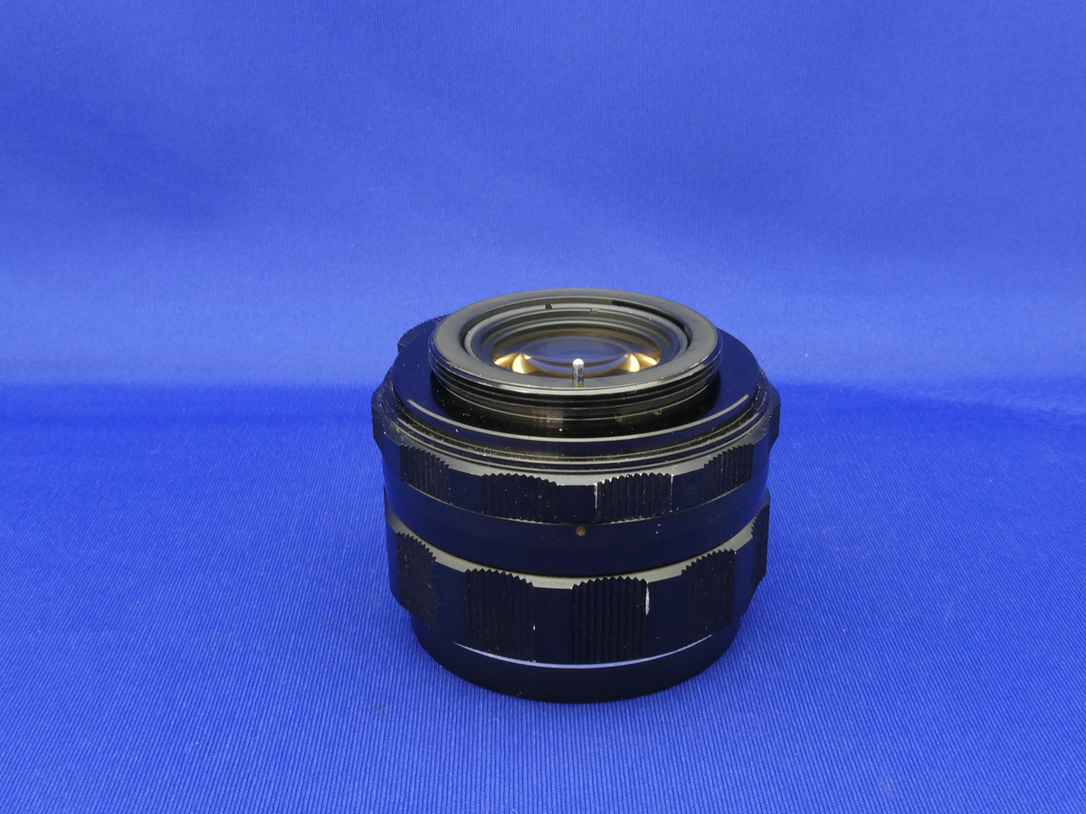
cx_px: 543
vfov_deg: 32.9
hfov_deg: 42.9
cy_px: 407
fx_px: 1380
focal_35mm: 44
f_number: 8
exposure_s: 1
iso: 200
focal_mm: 7.8
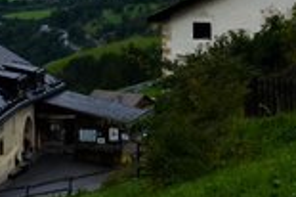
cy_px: -272
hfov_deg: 14.6
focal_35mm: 139
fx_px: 1142
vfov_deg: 8.9
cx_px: 262
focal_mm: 18
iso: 320
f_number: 10
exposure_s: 1/250
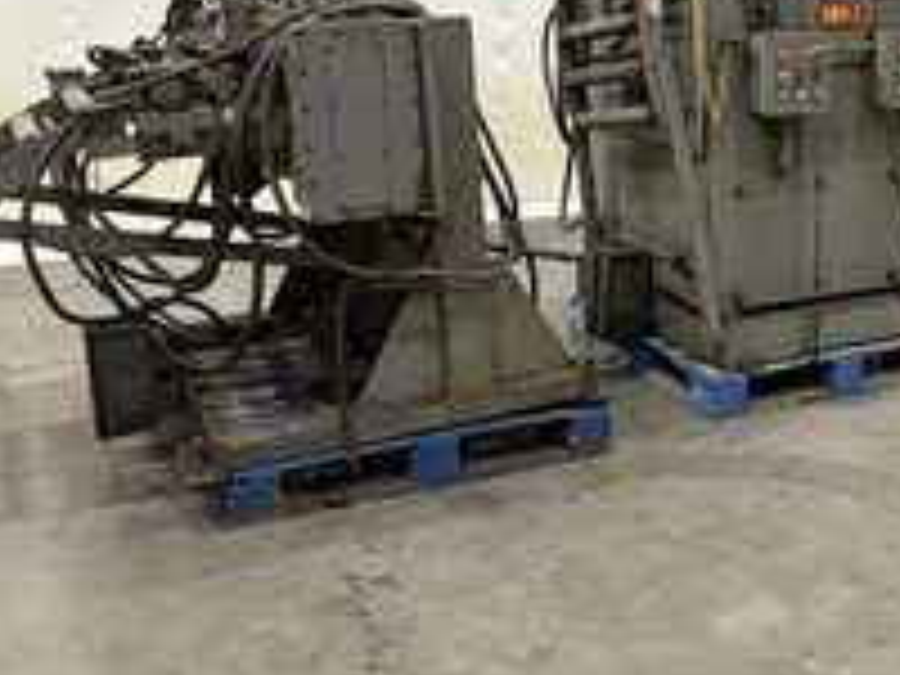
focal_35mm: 52
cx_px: 886
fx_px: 1352
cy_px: 176
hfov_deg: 33.8
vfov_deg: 27.7
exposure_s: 1/60
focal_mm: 5.96
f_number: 1.6
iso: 500
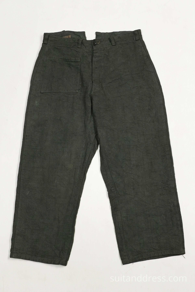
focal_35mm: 48
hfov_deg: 28.1
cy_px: 146
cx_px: 98
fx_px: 390
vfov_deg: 41.1
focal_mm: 32
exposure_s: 1/100
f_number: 4.5
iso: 400
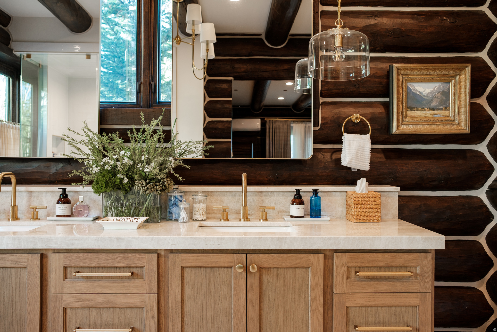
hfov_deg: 54.4
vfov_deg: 37.8
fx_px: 483
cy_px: 166
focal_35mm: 35
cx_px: 248
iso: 400
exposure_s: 1/13
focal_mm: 23
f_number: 3.6
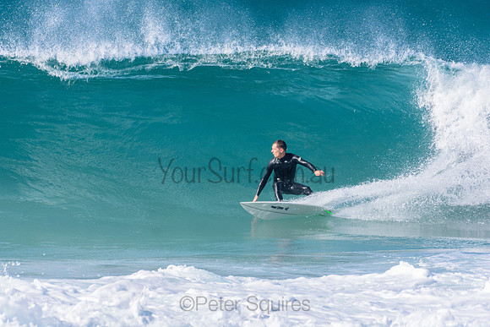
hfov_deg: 2.7
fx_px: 10210
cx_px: 245
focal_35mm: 750
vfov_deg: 1.8
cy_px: 164
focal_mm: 500
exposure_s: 1/2000
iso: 360
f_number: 5.6
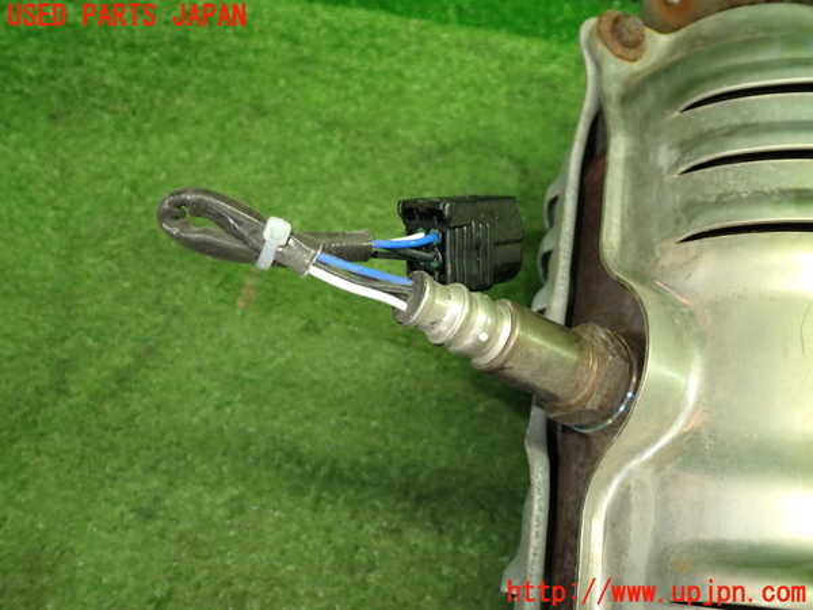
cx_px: 406
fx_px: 705
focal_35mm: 30
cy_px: 305
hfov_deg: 60.0
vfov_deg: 46.8
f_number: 2.3
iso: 200
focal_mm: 5.4
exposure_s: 1/30
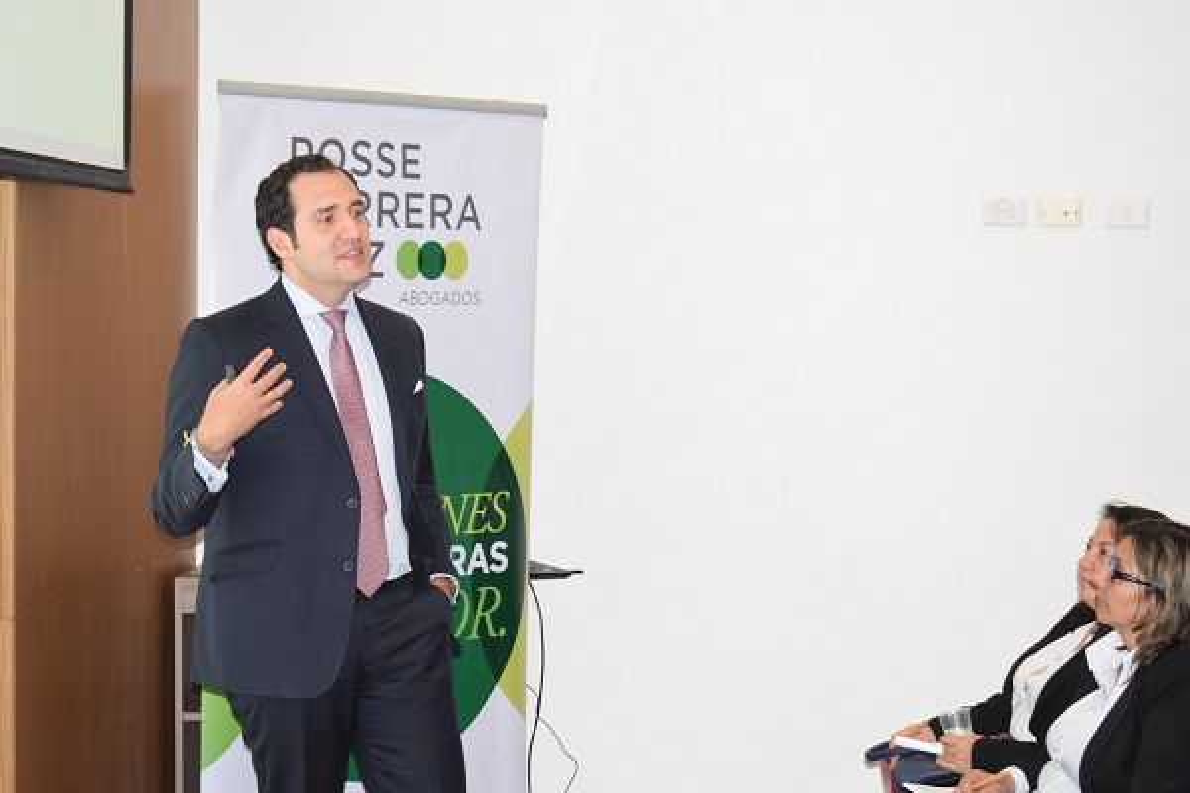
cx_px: 595
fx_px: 2727
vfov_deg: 16.6
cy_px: 396
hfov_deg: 24.6
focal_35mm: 82
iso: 2800
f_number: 5.6
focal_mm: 55
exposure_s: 1/60
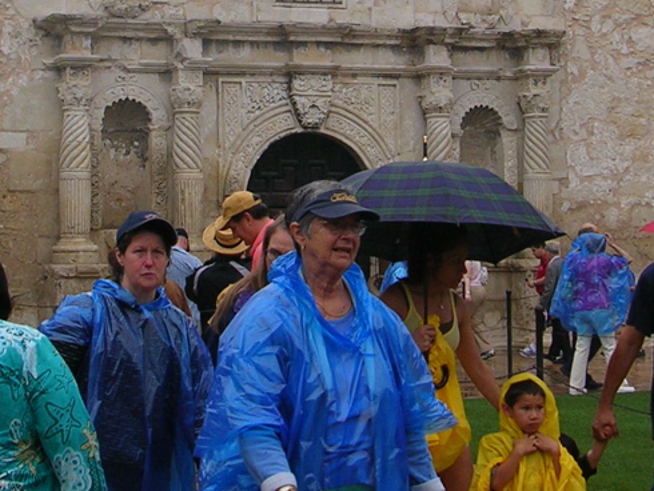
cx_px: 307
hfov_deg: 19.6
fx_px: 1890
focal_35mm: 100
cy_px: 20
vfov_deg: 14.6
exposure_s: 1/188
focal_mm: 7.1
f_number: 3
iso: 50
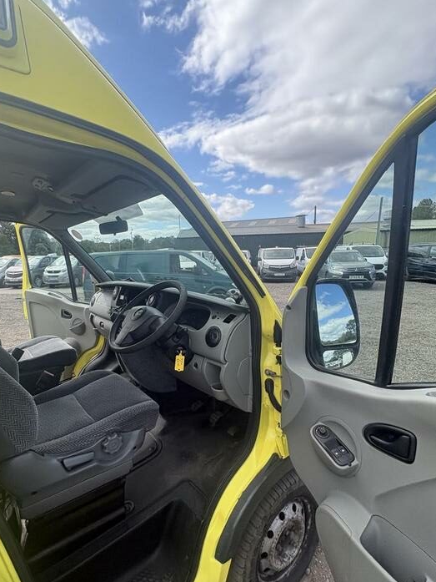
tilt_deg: -9.9
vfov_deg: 87.5
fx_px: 302
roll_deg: +2.5
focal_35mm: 18
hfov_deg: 71.3
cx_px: 188
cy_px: 319
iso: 50
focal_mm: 2.22
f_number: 2.2
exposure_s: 1/700
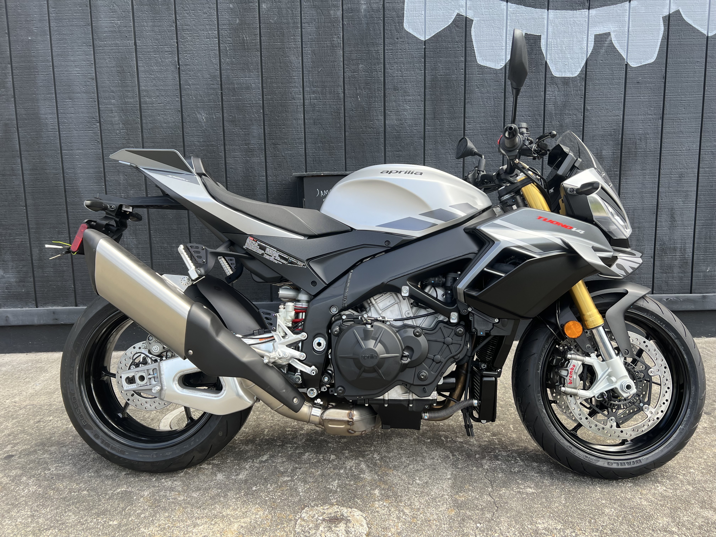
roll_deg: +1.3
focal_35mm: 26
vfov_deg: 53.1
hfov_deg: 67.3
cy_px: 268
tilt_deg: -8.8
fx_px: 538
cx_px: 358
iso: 50
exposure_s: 1/718
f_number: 1.5
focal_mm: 5.7
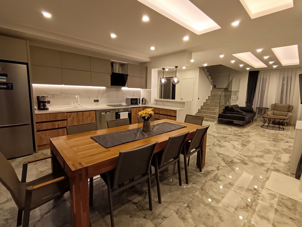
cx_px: 151
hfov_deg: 91.0
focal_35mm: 17
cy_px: 114
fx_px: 148
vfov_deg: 74.7
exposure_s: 1/50
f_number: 2.2
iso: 368
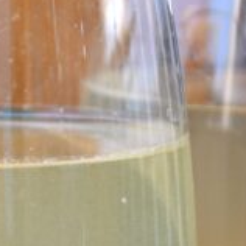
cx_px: -58
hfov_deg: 5.4
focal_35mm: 325
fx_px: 2613
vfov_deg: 5.4
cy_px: 229
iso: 160
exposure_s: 1/125
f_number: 5.6
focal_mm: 56
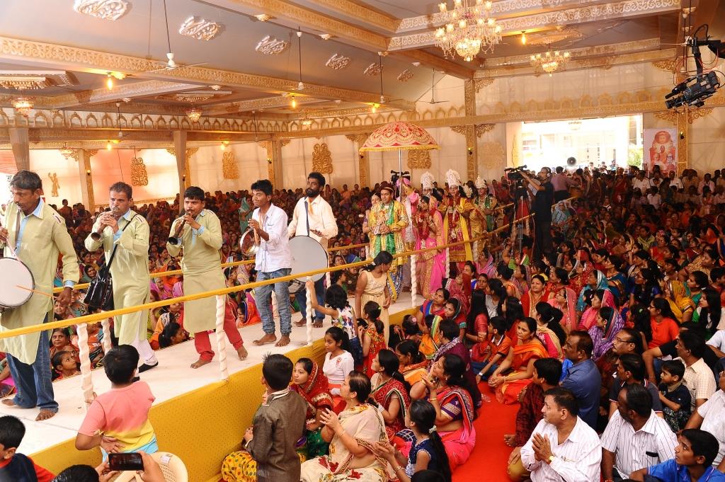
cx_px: 362
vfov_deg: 41.1
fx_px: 644
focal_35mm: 32
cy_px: 241
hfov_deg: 58.8
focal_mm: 32
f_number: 6.3
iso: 640
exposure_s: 1/160
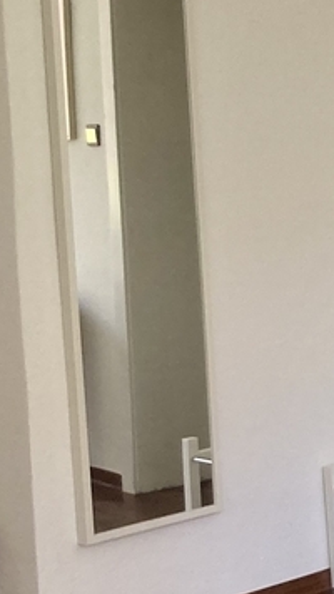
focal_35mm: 110
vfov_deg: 19.4
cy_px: 206
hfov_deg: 9.4
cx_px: 890
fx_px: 1730
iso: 64
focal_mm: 4
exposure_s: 1/121
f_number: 1.8
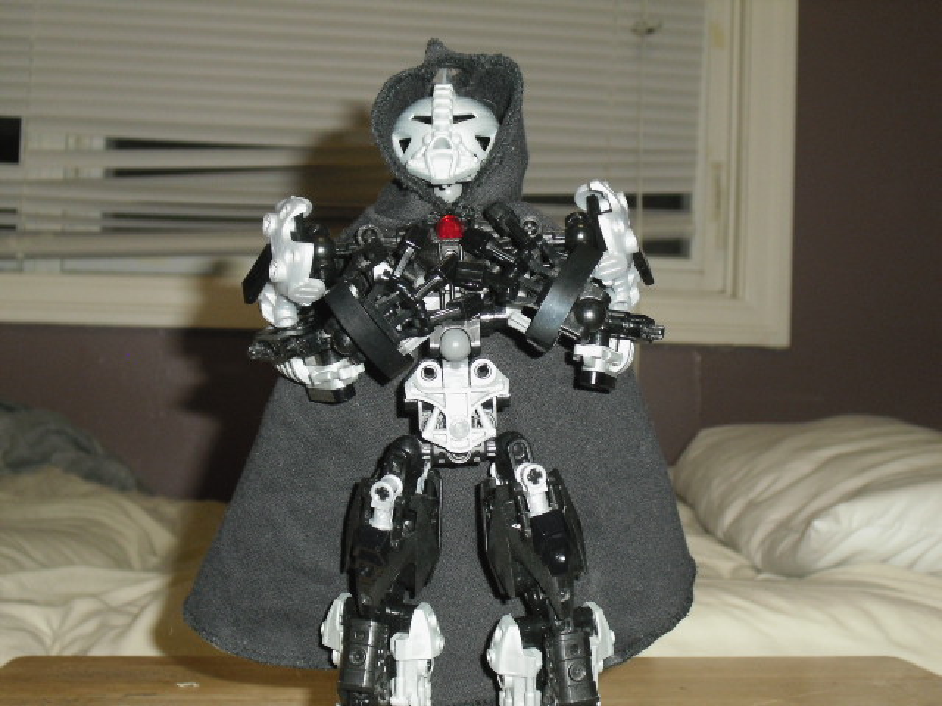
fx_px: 1442
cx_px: 471
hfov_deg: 36.2
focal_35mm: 53
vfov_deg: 27.5
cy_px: 353
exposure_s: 1/60
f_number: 3.8
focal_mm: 9.4
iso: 400
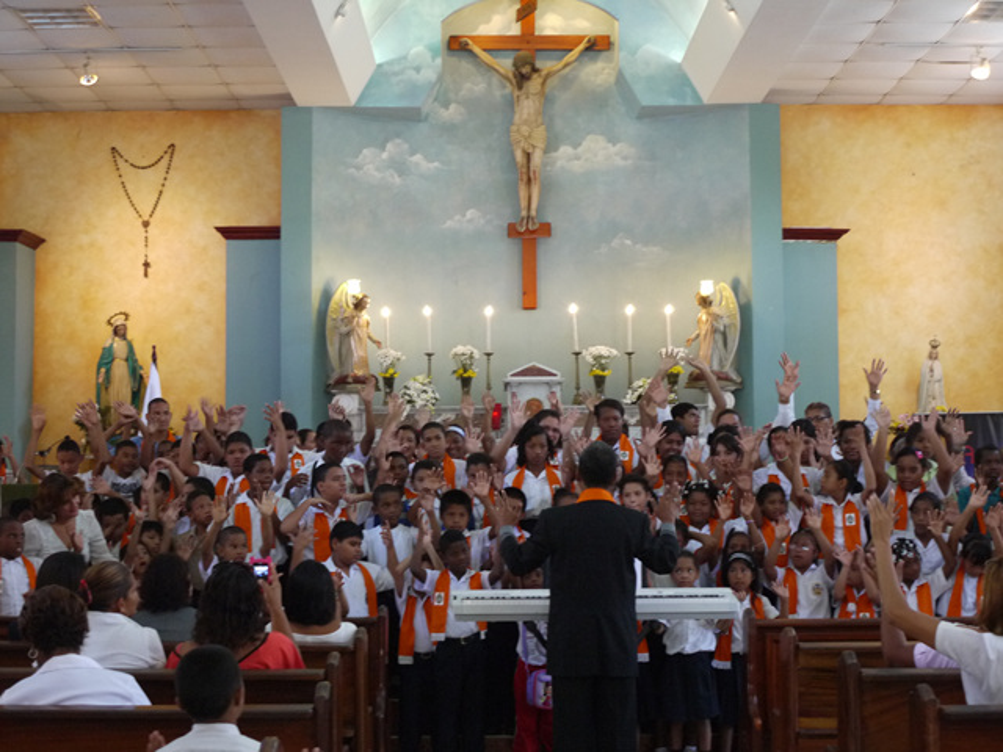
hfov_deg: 33.2
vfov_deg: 25.2
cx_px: 502
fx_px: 1681
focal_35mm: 58
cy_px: 376
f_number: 5.2
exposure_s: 1/40
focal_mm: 29
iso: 800
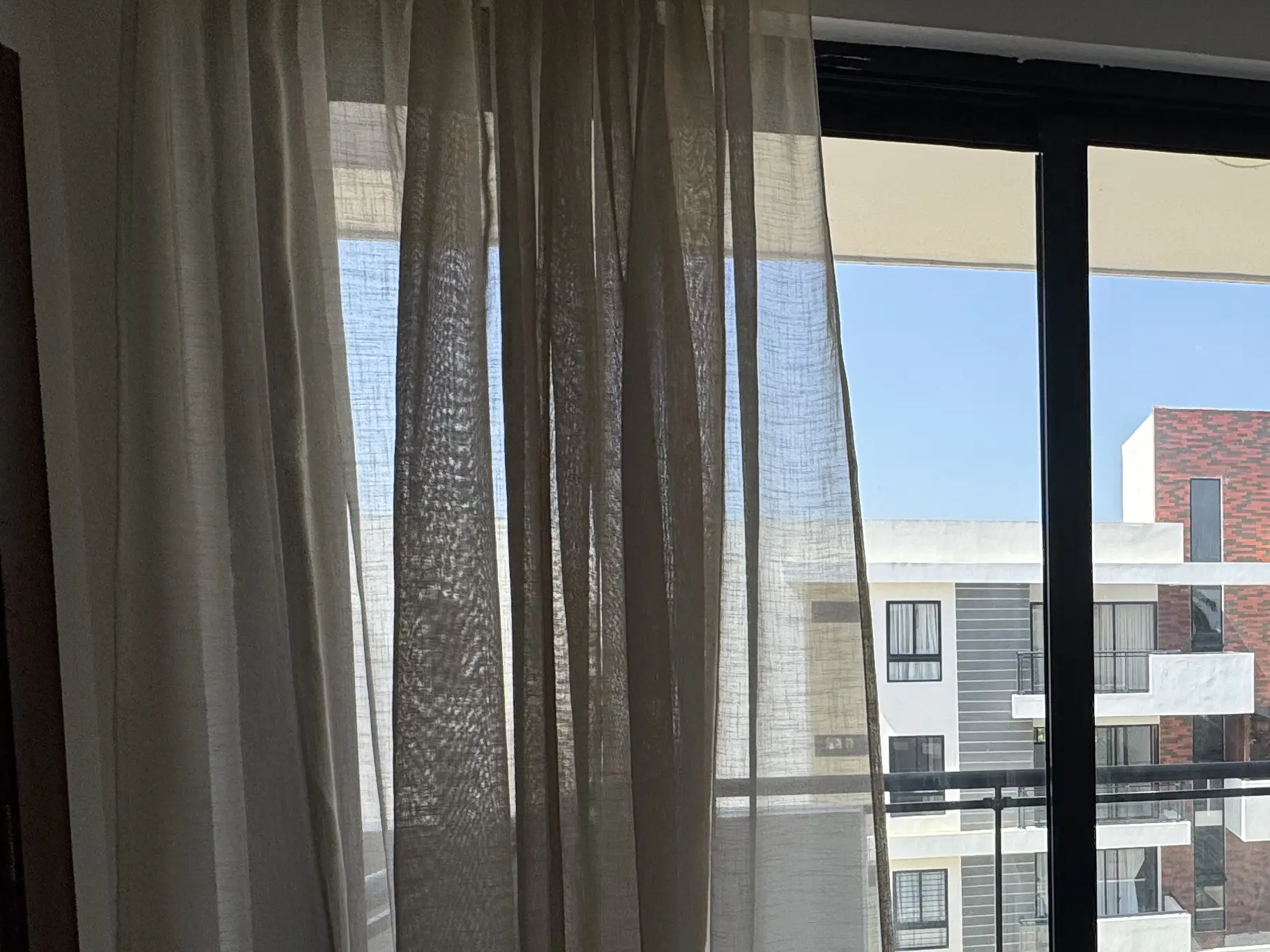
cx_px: 1186
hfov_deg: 50.4
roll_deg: +0.7
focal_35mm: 31
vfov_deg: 44.3
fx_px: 1137
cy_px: 686
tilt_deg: -3.8
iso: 40
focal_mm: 2.22
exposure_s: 1/1063
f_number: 2.2
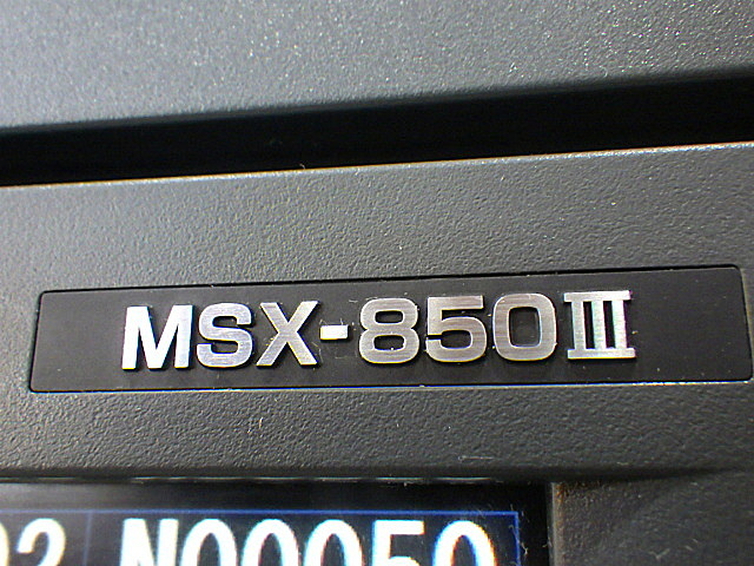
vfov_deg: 41.8
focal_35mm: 34
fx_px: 741
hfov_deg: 54.0
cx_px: 377
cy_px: 283
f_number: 3.8
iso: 1600
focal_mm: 6.1
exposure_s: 1/50
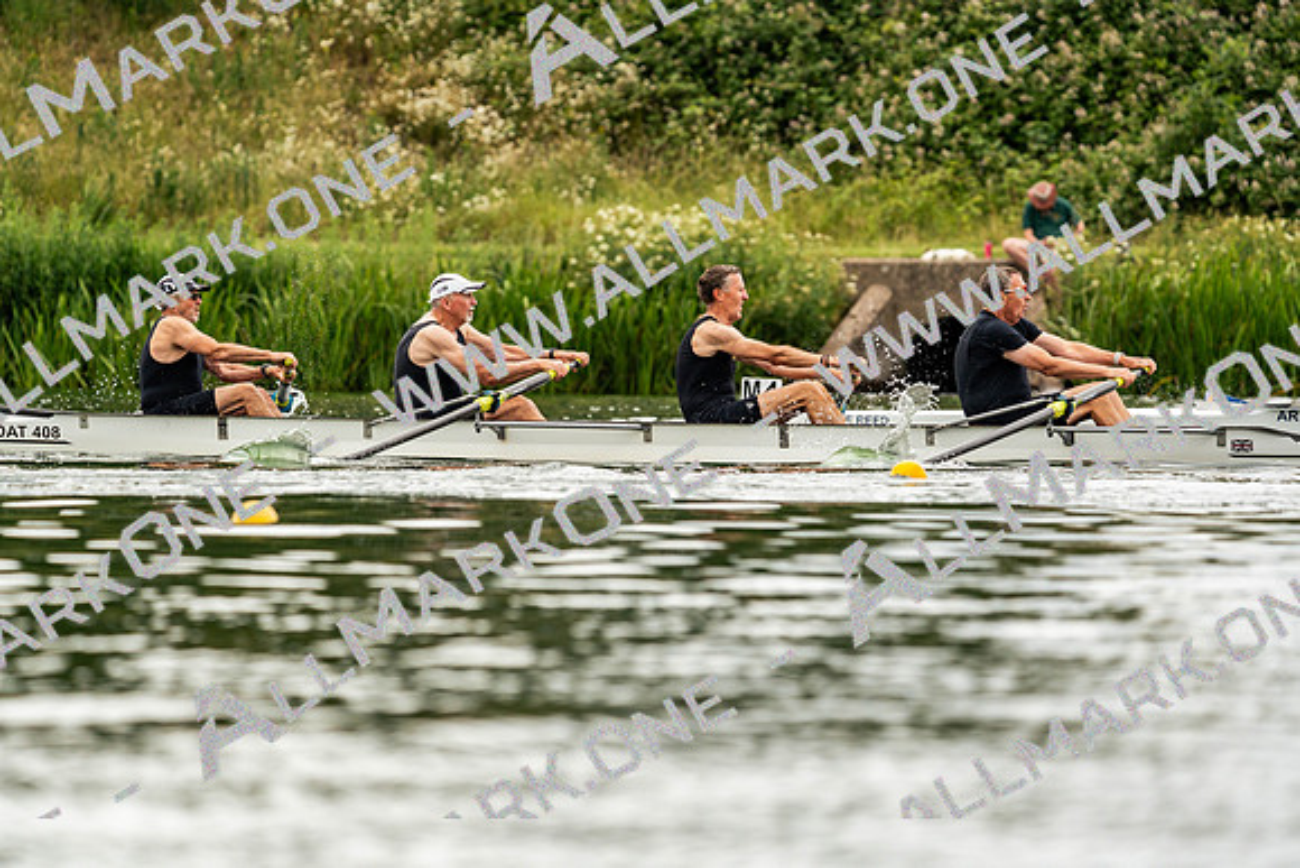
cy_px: 434
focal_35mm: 368
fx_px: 13291
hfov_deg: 5.6
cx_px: 650
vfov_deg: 3.7
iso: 500
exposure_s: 1/2000
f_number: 6.3
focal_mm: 368
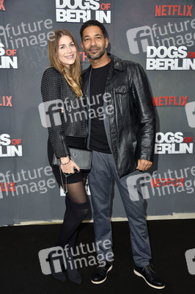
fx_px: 342
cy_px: 147
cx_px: 98
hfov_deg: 31.8
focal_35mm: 42
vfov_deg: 46.4
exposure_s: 1/200
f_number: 7.1
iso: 250
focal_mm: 42
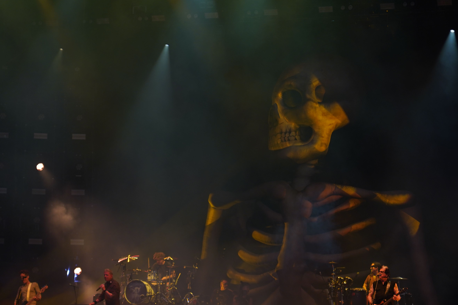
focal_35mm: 134
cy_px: 175
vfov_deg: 10.2
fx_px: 1705
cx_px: 199
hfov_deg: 15.3
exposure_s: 1/125
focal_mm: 105
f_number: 4
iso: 640
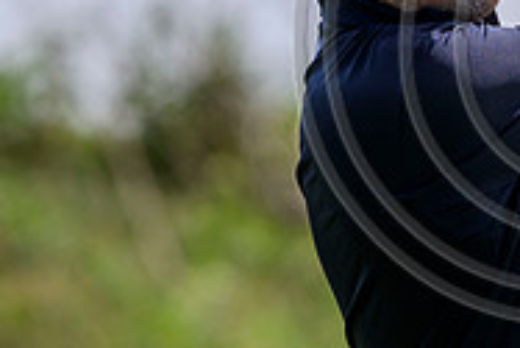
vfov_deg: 1.1
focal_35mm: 1239
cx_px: 578
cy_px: 38
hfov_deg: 1.7
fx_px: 17910
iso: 500
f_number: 4.5
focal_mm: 400
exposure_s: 1/3200
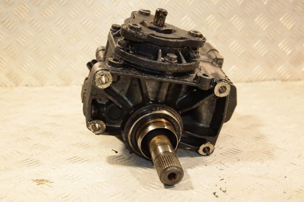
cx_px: 152
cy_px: 101
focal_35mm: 57
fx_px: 481
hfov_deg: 35.1
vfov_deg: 23.8
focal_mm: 38
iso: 800
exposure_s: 1/160
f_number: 5
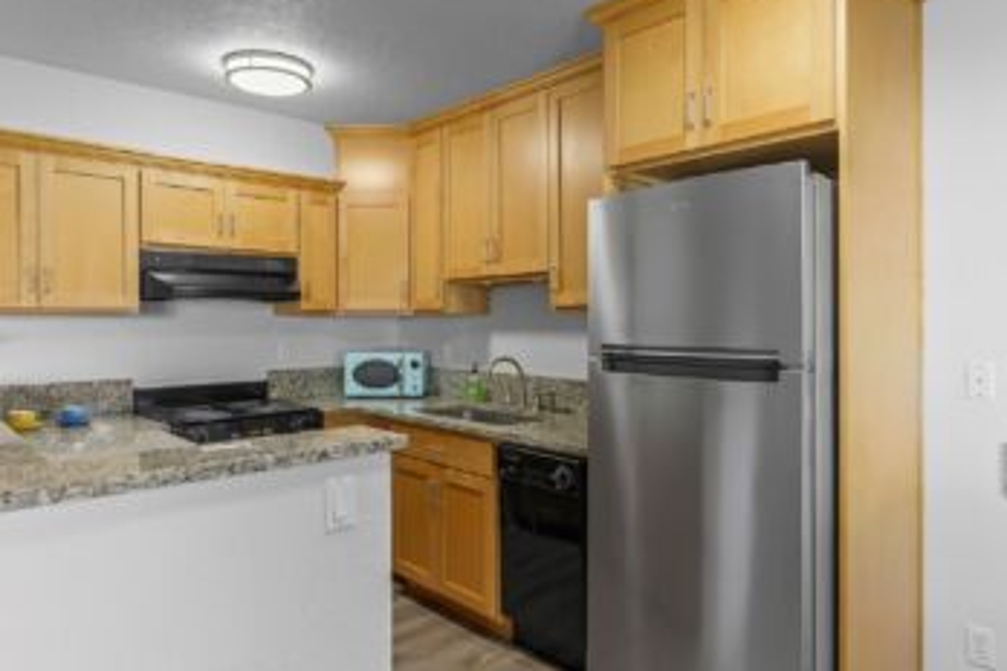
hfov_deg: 76.1
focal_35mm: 23
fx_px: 643
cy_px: 366
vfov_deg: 55.0
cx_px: 509
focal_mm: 20
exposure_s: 1/5
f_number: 5
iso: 250
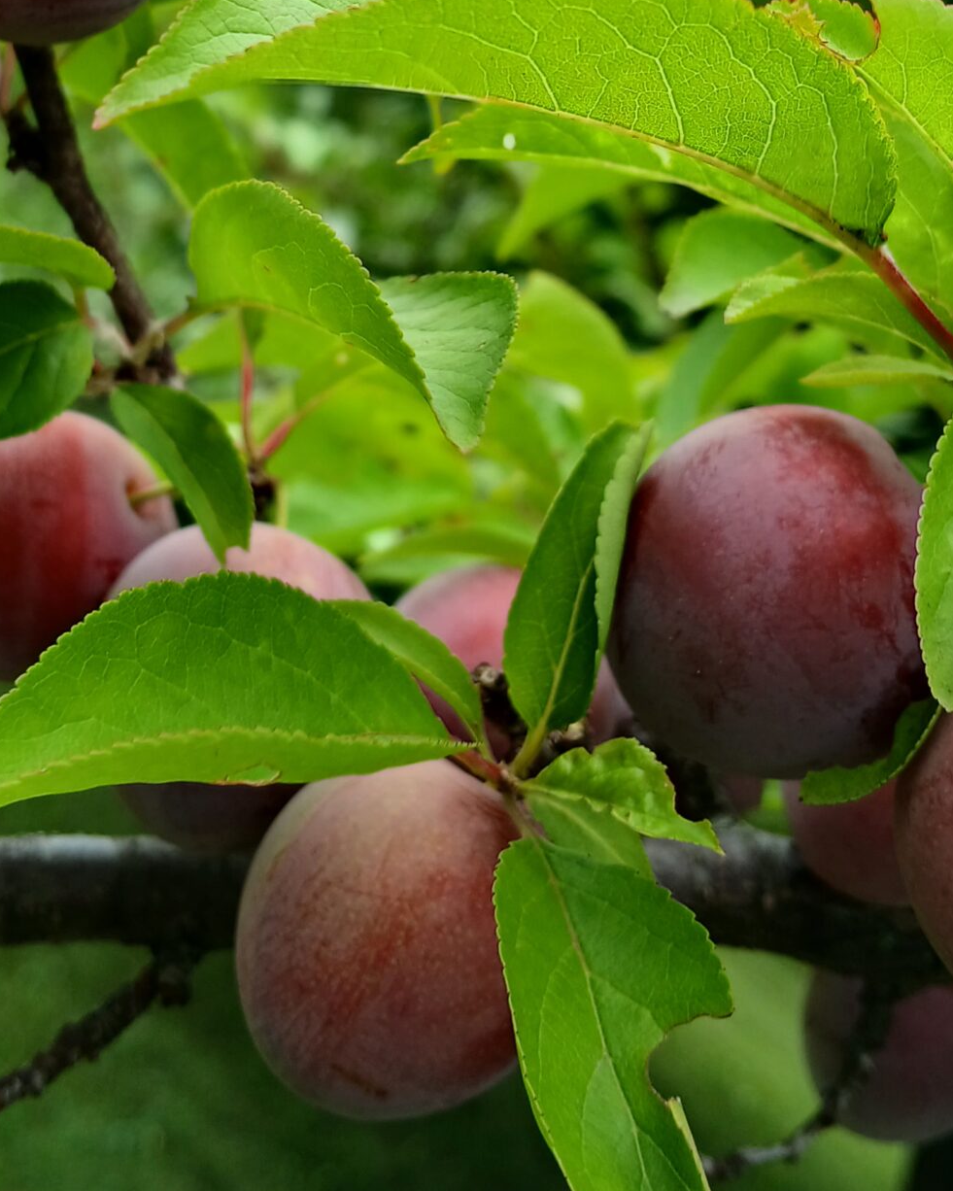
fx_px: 1868
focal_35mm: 53
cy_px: 157
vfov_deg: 33.8
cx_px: 368
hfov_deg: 28.5
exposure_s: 1/120
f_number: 1.8
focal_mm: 3.98
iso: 25
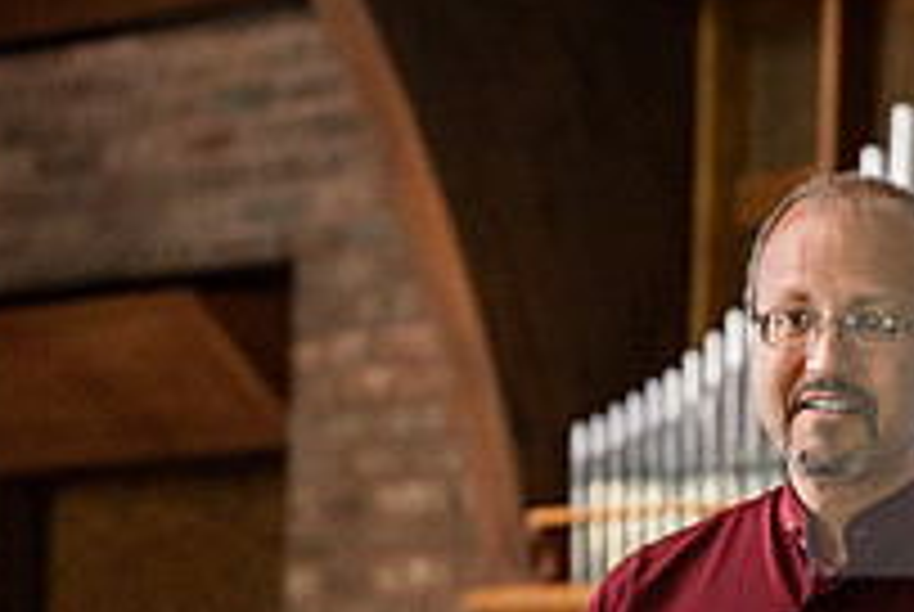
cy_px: 745
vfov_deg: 5.1
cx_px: 671
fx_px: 6814
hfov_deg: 7.7
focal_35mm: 268
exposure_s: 1/200
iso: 2500
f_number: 3.2
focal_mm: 94
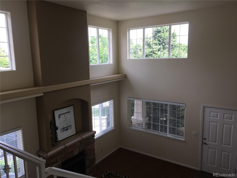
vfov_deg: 48.2
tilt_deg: -8.7
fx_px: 199
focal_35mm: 29
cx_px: 118
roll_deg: +0.9
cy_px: 89
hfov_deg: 61.7
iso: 25
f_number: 2.2
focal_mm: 4.15
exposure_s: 1/120
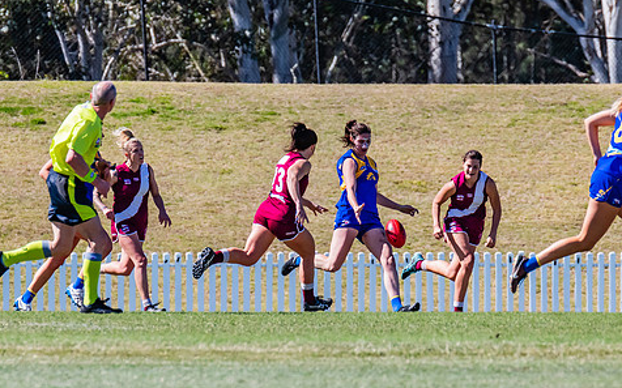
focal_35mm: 748
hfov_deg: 2.8
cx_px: 355
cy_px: 226
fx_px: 12674
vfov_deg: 1.8
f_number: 9
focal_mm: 420
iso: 800
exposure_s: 1/1600
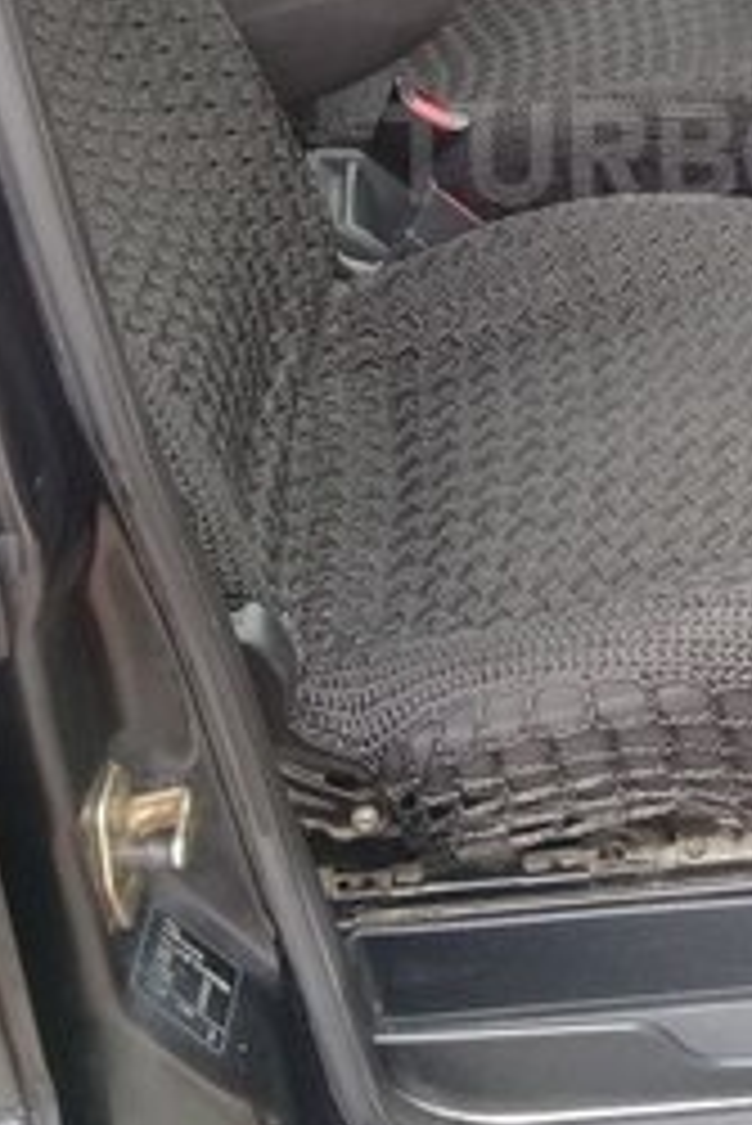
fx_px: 2002
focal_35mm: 64
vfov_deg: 30.3
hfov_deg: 20.7
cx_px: 729
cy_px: 153
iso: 64
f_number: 2.2
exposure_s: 1/50
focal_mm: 3.3
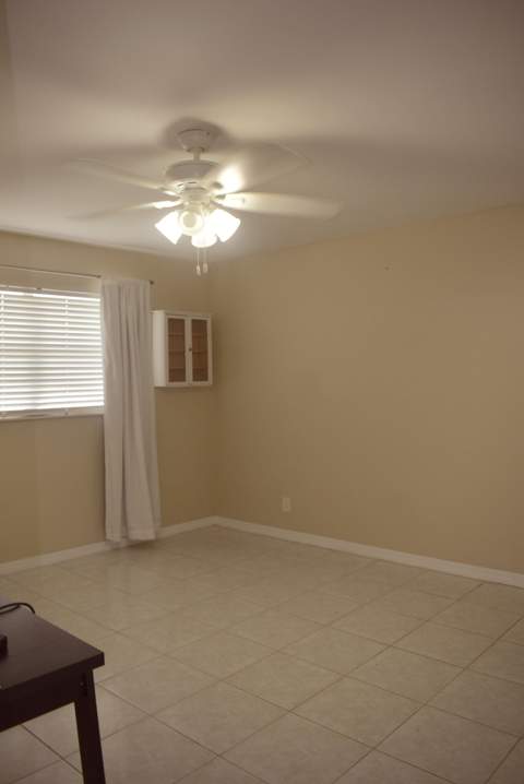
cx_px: 262
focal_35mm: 27
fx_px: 588
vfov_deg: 67.3
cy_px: 392
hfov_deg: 48.0
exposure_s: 1/50
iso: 320
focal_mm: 18
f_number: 5
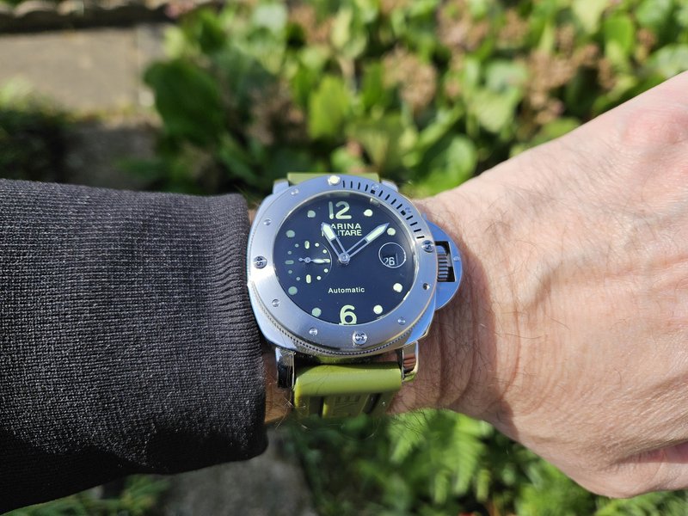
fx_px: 457
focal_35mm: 23
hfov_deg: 73.9
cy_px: 258
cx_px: 344
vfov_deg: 58.9
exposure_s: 1/1554
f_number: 1.8
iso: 32
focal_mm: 5.4
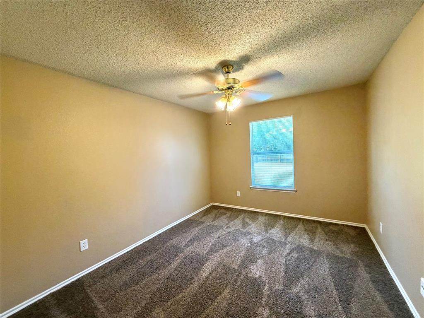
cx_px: 212
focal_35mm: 14
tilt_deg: -2.3
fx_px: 171
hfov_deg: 102.1
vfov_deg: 85.7
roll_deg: +2.3
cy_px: 159
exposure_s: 1/60
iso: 250
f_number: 2.2
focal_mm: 2.22
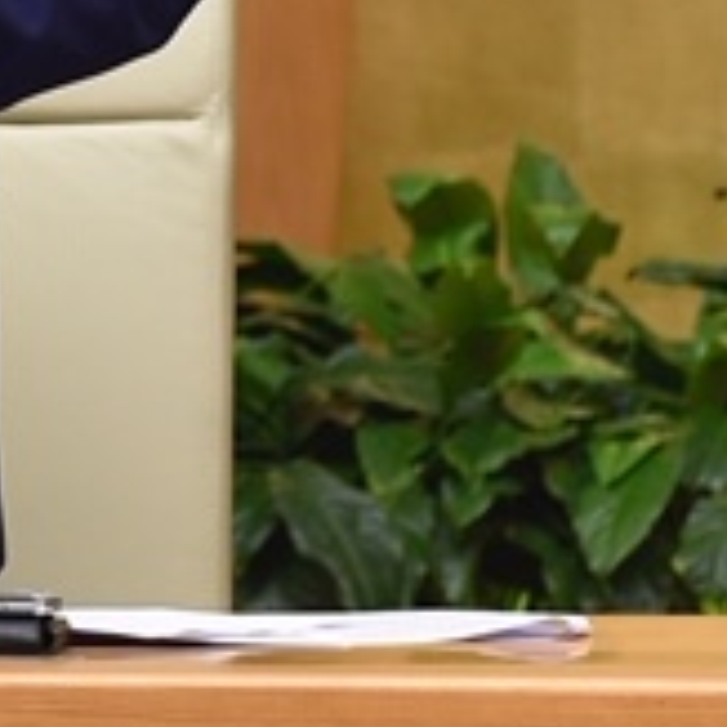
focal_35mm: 833
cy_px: -696
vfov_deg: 2.1
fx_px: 19793
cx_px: -370
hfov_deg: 2.1
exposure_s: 1/160
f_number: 3.2
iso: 500
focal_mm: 125
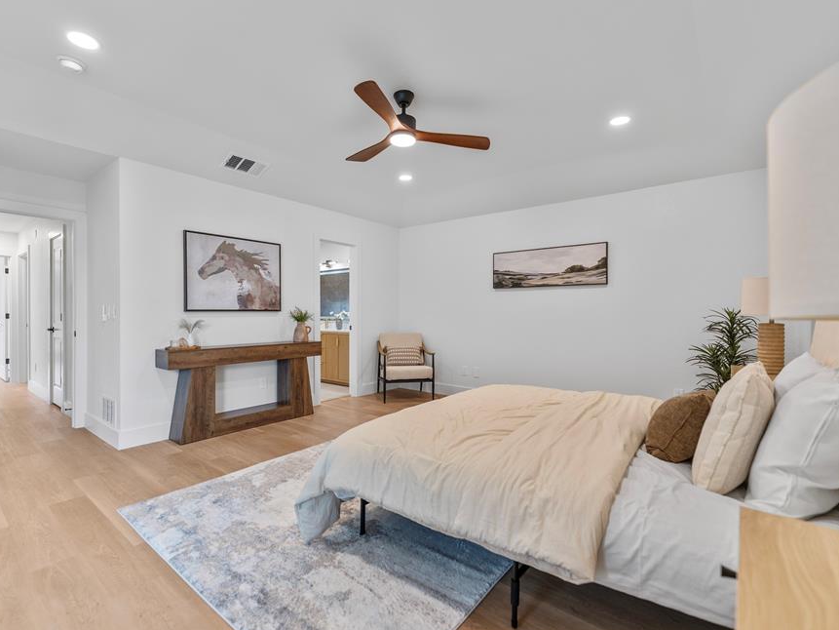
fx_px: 388
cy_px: 316
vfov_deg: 78.1
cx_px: 409
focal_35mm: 16
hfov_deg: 94.5
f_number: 2.8
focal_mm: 14
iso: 100
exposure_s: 1/25
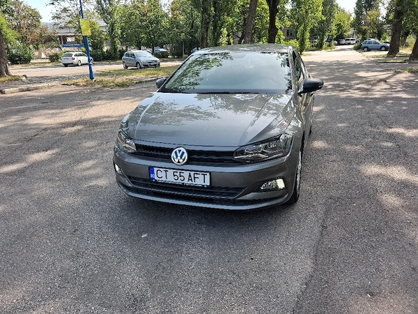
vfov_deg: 51.4
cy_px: 157
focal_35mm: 27
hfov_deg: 65.3
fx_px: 326
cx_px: 209
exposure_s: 1/169
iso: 25
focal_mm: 4
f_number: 1.8
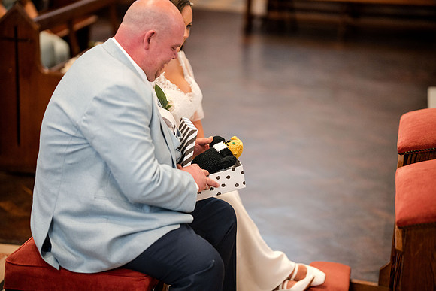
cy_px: 146
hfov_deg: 23.9
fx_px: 1030
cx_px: 218
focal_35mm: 85
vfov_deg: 16.1
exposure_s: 1/500
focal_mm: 85
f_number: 1.4
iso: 2500
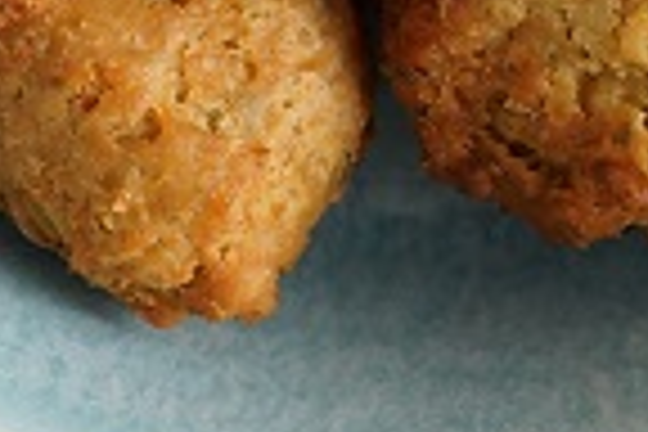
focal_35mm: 416
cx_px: 630
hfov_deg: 4.9
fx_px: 7487
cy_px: -542
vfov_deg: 3.3
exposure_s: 1/80
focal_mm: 50
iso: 400
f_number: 4
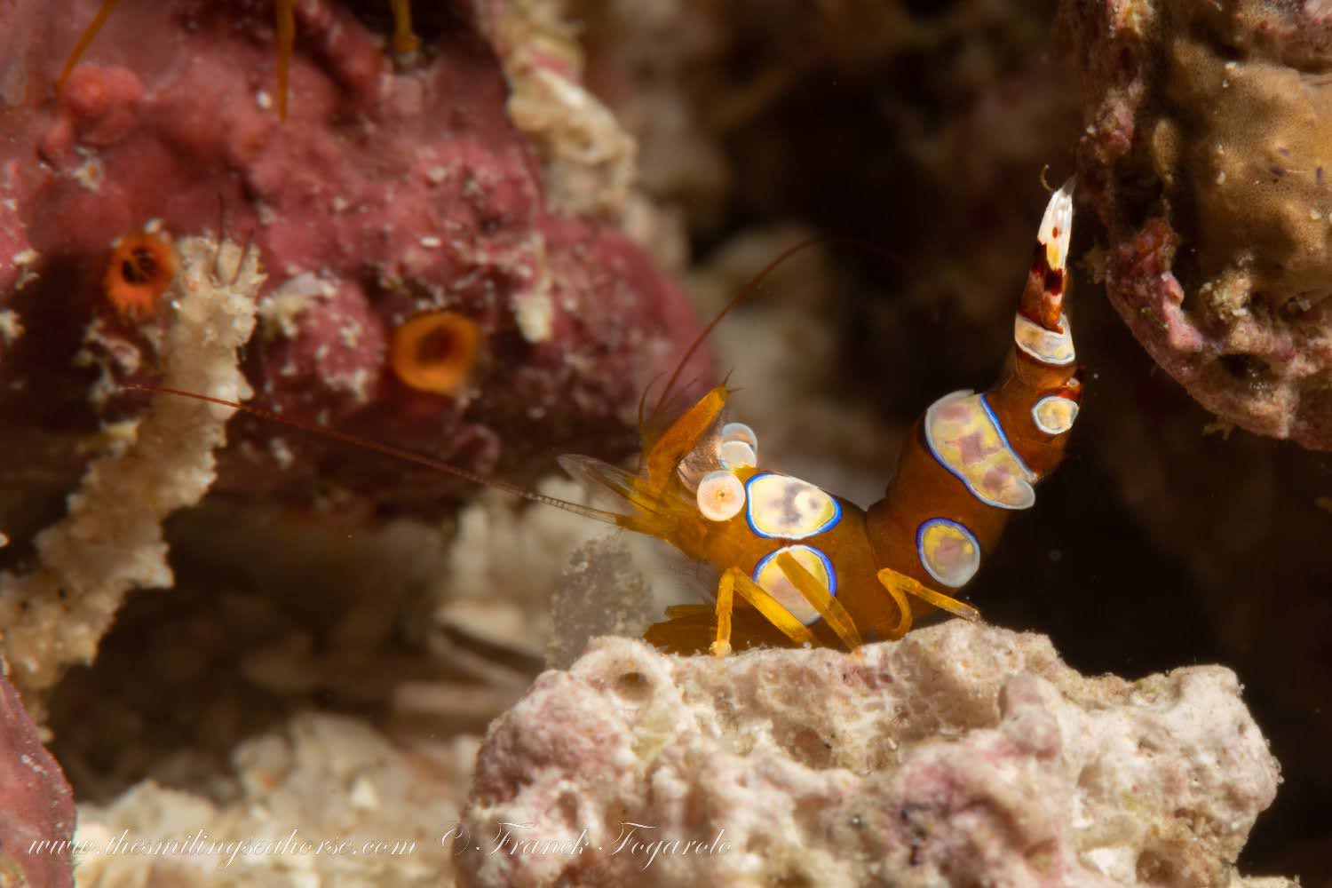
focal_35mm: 219
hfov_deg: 9.4
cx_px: 808
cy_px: 444
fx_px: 8103
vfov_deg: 6.3
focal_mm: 105
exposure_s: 1/125
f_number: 36
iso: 400
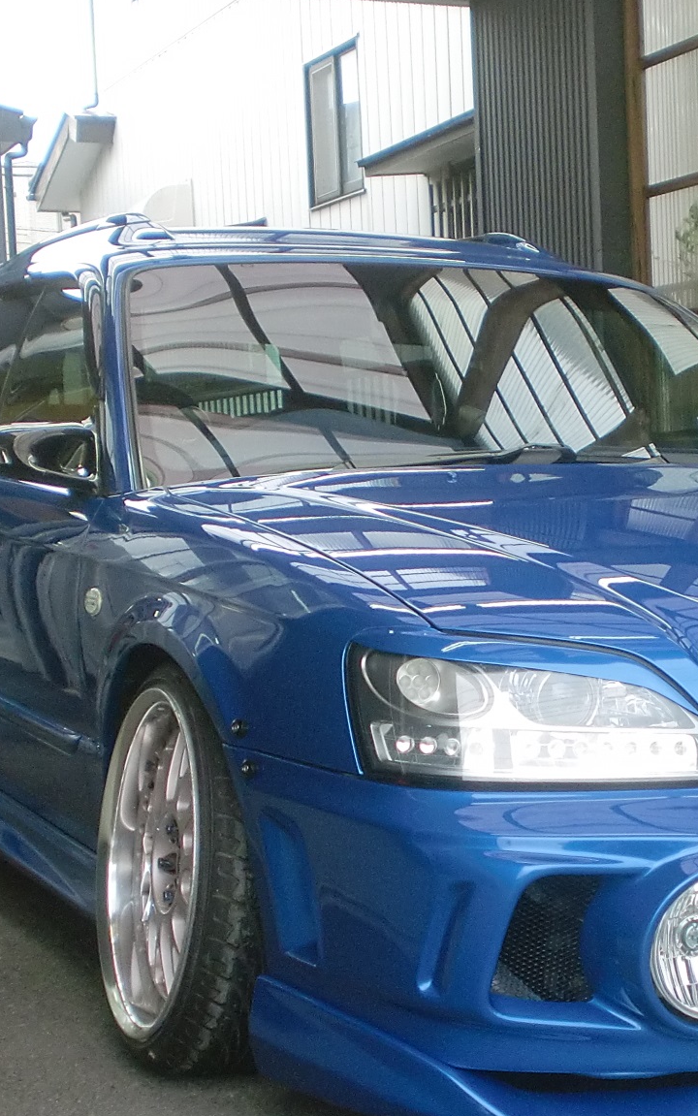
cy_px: 678
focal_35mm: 66
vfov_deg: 31.0
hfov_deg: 19.5
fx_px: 2008
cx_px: 580
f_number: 3.1
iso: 160
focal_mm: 6.3
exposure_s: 1/60
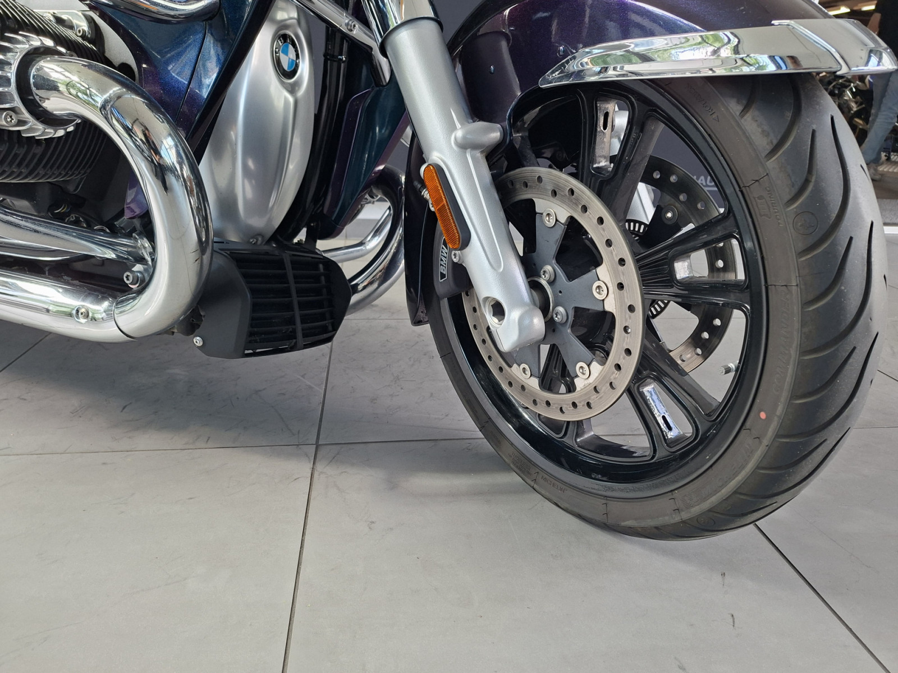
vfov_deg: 58.9
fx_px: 597
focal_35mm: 23
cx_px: 449
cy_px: 336
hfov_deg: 73.9
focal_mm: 5.54
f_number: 1.8
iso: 125
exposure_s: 1/120
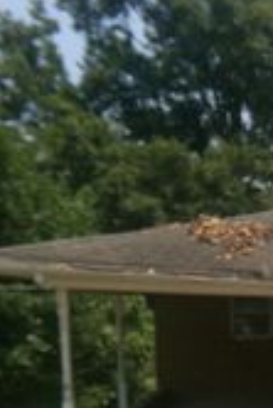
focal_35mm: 75
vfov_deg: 26.2
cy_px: 360
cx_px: 534
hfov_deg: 15.1
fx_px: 851
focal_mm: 4.3
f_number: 3.7
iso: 100
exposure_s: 1/600
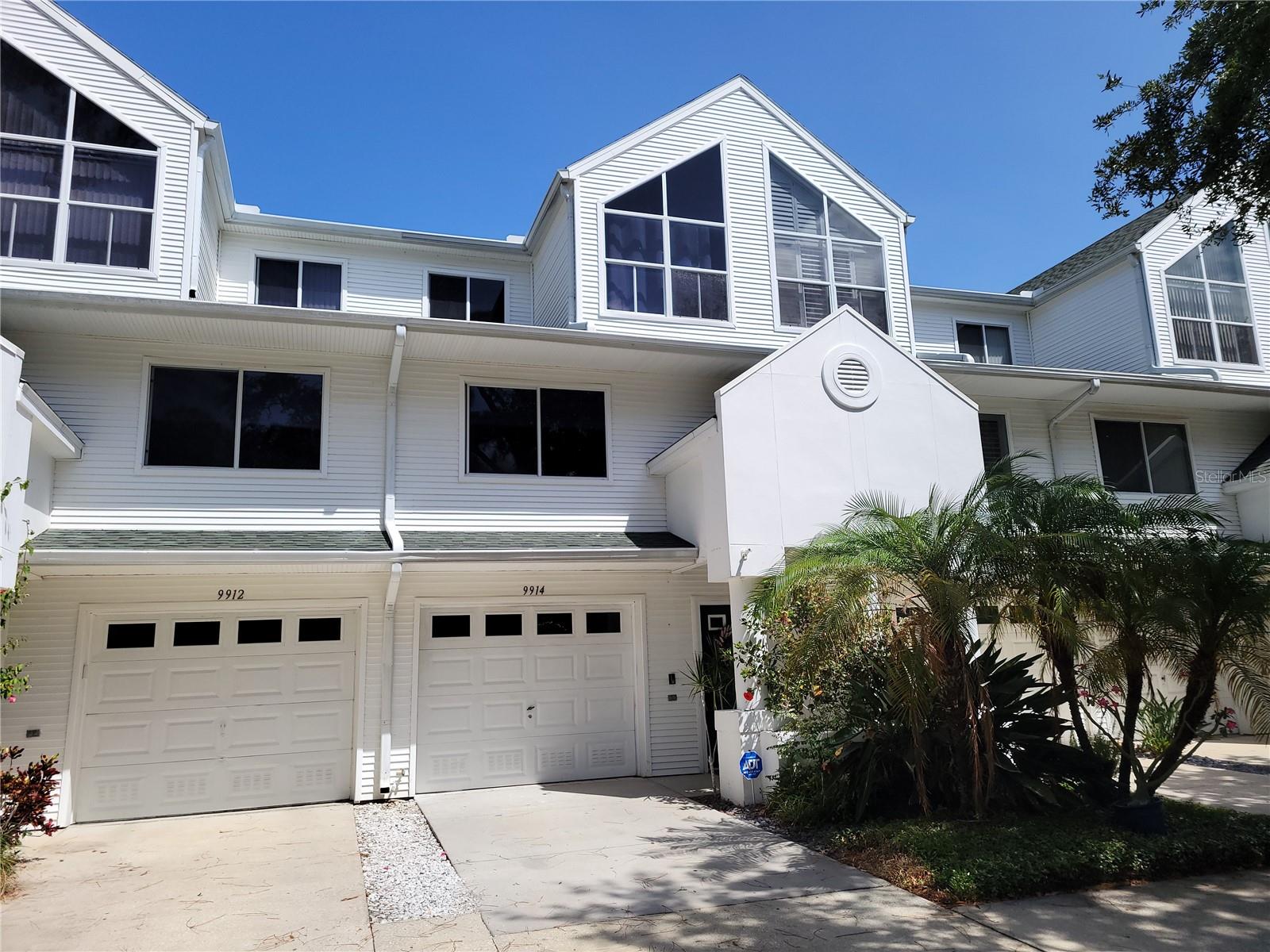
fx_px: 954
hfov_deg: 67.3
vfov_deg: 53.1
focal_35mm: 26
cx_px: 635
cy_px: 476
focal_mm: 5.4
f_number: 1.8
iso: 40
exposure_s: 1/2671
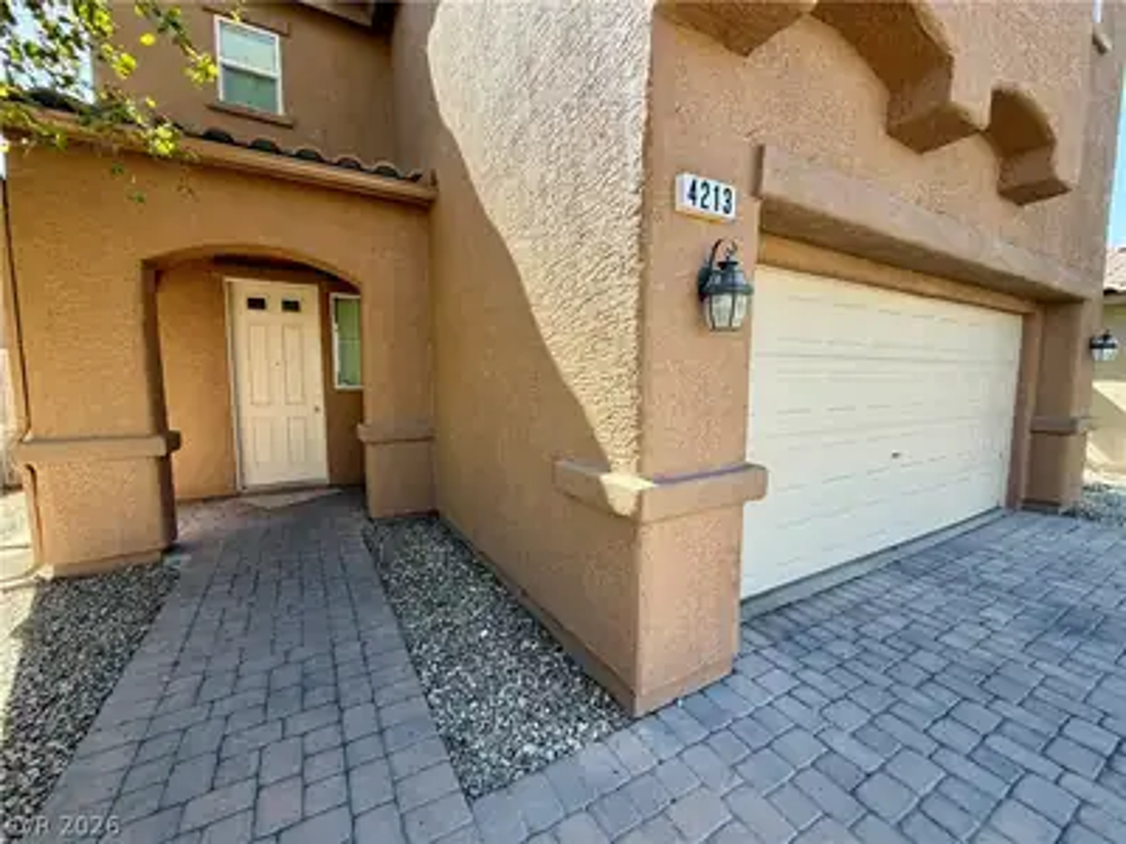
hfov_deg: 102.1
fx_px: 455
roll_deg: +0.6
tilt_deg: -5.4
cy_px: 422
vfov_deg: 85.7
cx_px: 563
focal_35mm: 14
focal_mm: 2.22
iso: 50
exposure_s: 1/312
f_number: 2.2
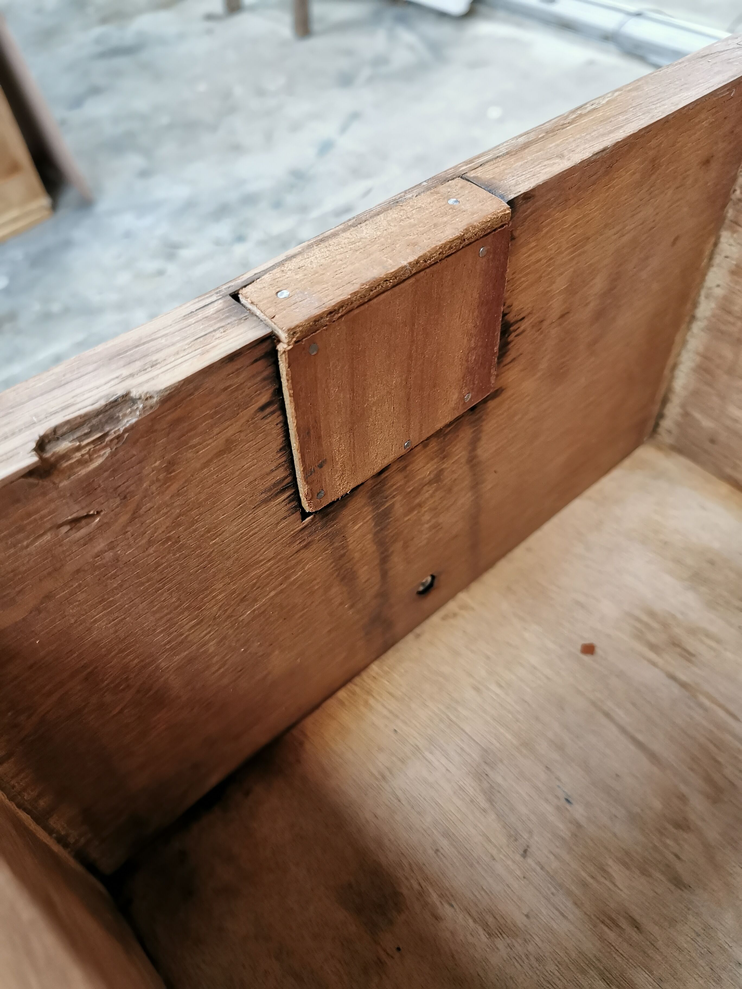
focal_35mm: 27
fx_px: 772
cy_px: 494
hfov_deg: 51.4
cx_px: 371
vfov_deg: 65.3
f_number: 1.8
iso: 320
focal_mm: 5.58
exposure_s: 1/50
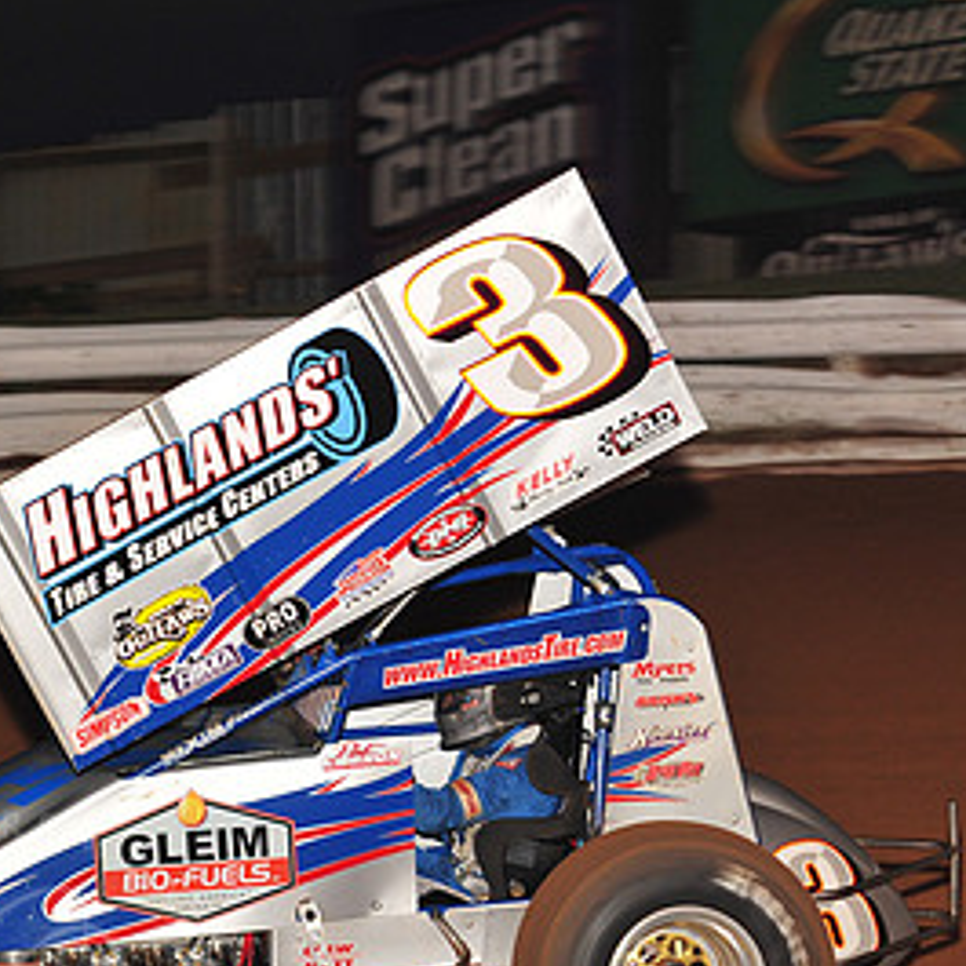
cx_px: 11
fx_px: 6157
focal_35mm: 195
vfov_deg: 9.0
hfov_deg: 8.9
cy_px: 696
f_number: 7.1
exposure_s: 1/320
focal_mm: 105
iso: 1000
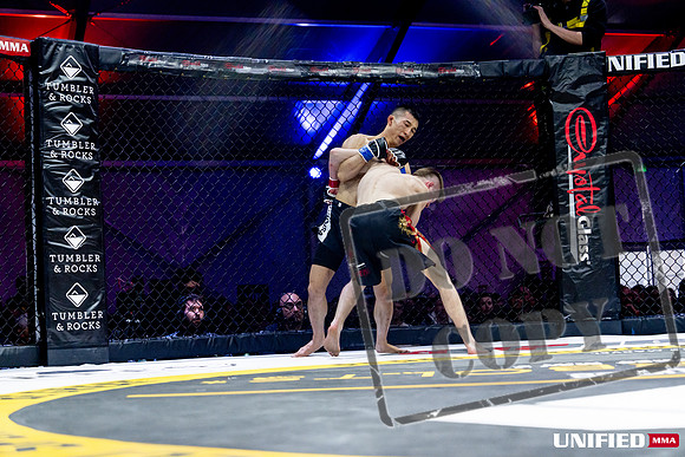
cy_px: 228
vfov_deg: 19.5
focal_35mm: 70
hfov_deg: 28.8
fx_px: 1332
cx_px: 342
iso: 3200
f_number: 2.8
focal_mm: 70
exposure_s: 1/1250
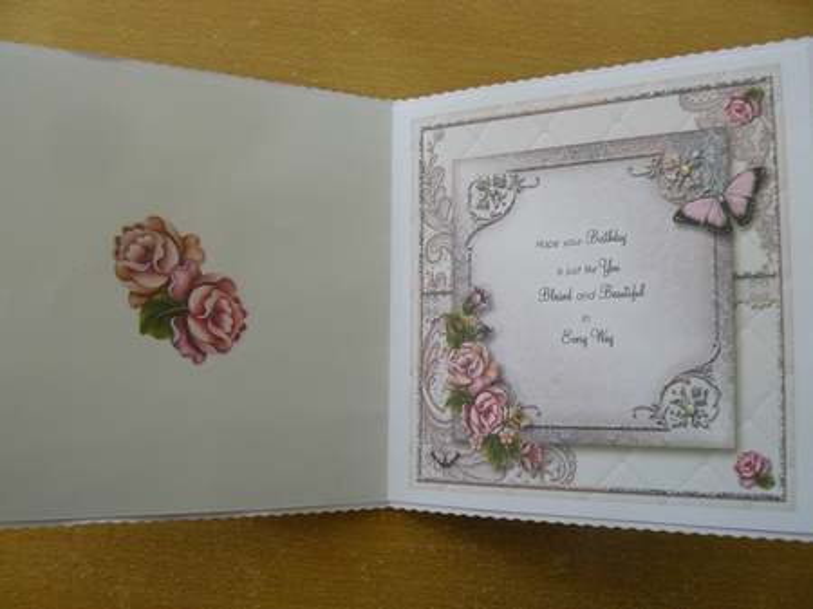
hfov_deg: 51.4
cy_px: 304
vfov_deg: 39.6
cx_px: 406
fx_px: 845
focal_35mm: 36
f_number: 2.8
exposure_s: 1/30
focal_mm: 6
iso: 200
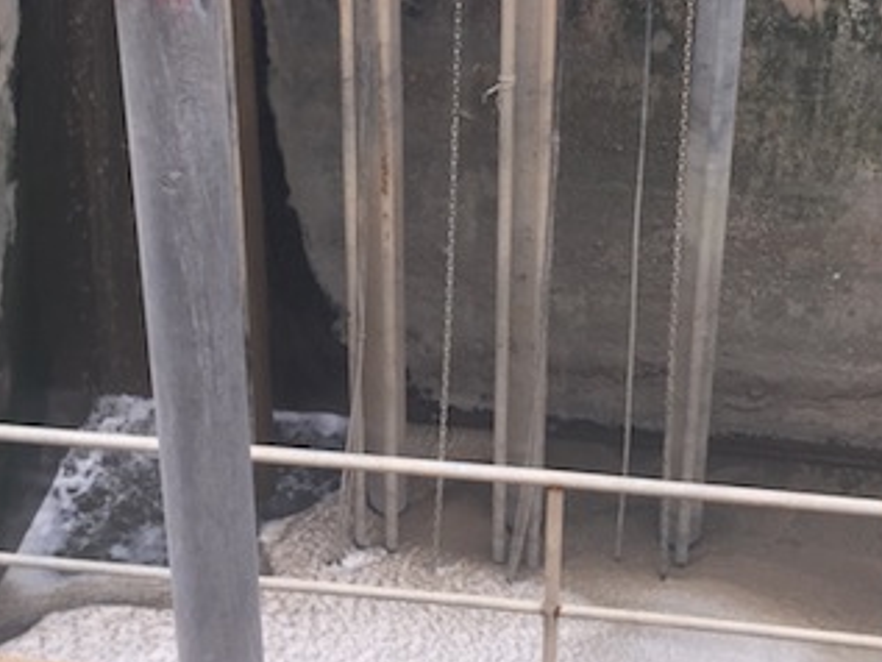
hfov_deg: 30.2
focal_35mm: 64
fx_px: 1631
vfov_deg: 22.2
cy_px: 13
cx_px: 506
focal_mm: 4.15
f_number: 2.2
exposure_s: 1/156
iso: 32
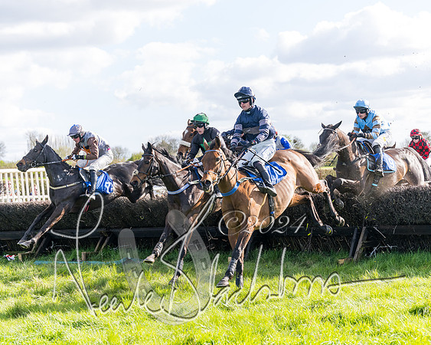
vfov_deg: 17.4
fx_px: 1124
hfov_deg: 21.7
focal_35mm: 88
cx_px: 216
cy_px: 173
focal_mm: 70
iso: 400
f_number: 4
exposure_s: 1/1600
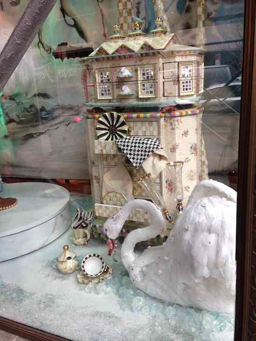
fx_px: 325
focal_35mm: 33
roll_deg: +2.7
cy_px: 170
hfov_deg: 43.0
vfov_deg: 55.3
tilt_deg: -17.2
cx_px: 128
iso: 50
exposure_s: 1/30
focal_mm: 4.12
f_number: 2.4
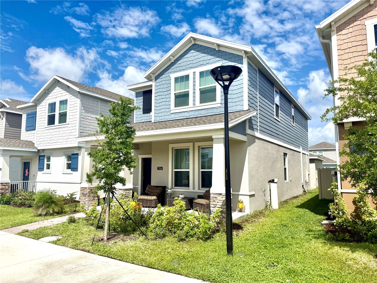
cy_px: 142
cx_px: 188
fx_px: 261
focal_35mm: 24
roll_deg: -0.3
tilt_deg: +6.9
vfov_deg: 56.8
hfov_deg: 71.6
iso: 80
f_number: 1.78
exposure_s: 1/10309
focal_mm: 6.76
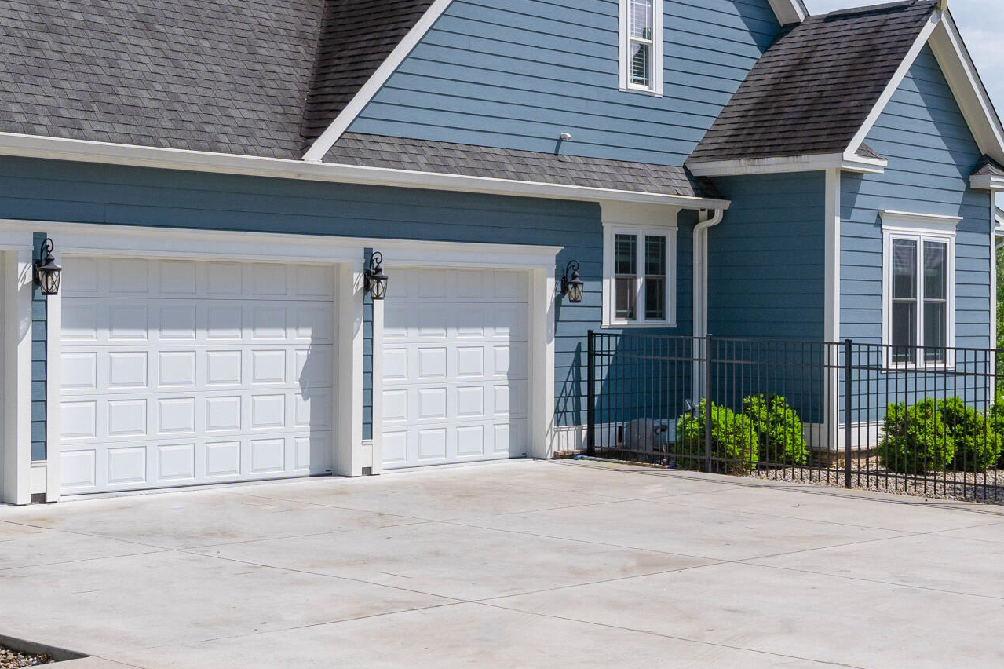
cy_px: 294
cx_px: 502
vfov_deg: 22.2
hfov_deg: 32.9
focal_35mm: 61
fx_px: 1701
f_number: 7.1
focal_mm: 26
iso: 320
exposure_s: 1/1600
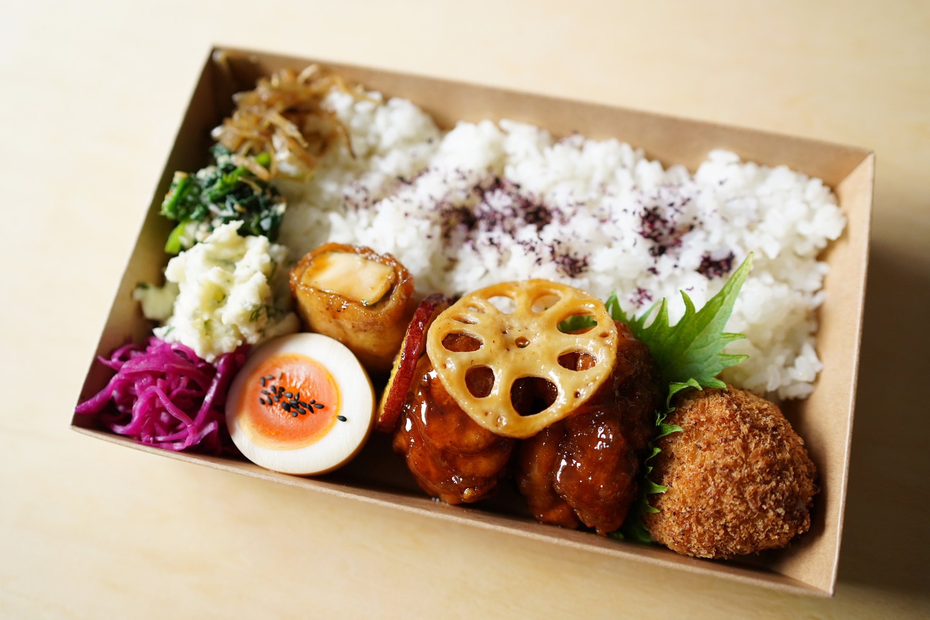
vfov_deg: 37.9
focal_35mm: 35
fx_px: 904
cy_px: 310
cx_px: 465
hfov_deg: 54.4
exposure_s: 1/400
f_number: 2.5
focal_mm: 35
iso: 1600
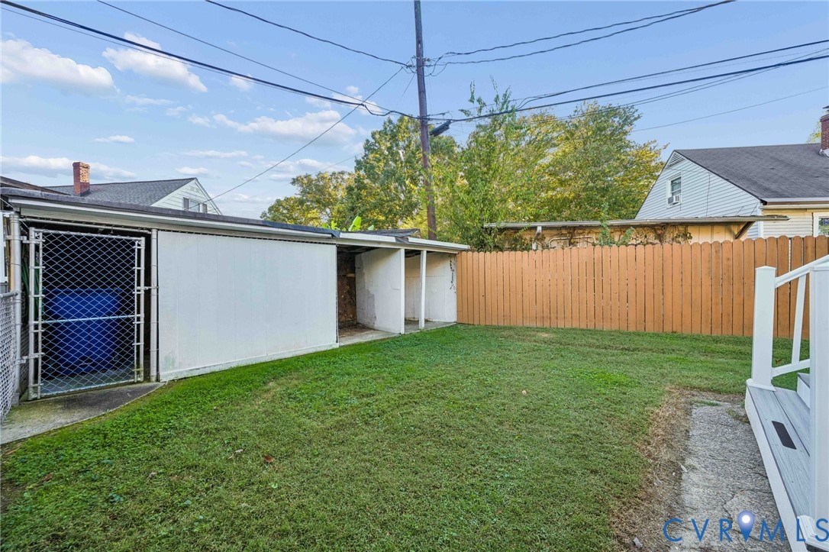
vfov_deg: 85.4
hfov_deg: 108.4
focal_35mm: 13
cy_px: 276
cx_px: 414
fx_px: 299
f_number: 8
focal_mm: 13
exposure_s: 1/100
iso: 500
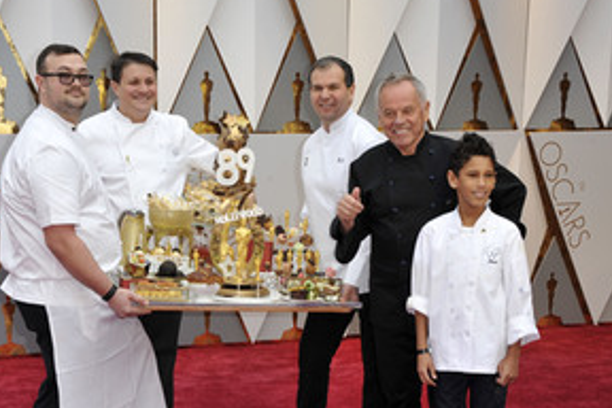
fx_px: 1275
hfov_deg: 27.0
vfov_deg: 18.1
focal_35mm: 75
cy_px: 287
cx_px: 261
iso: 640
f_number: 8
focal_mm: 48
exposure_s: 1/250
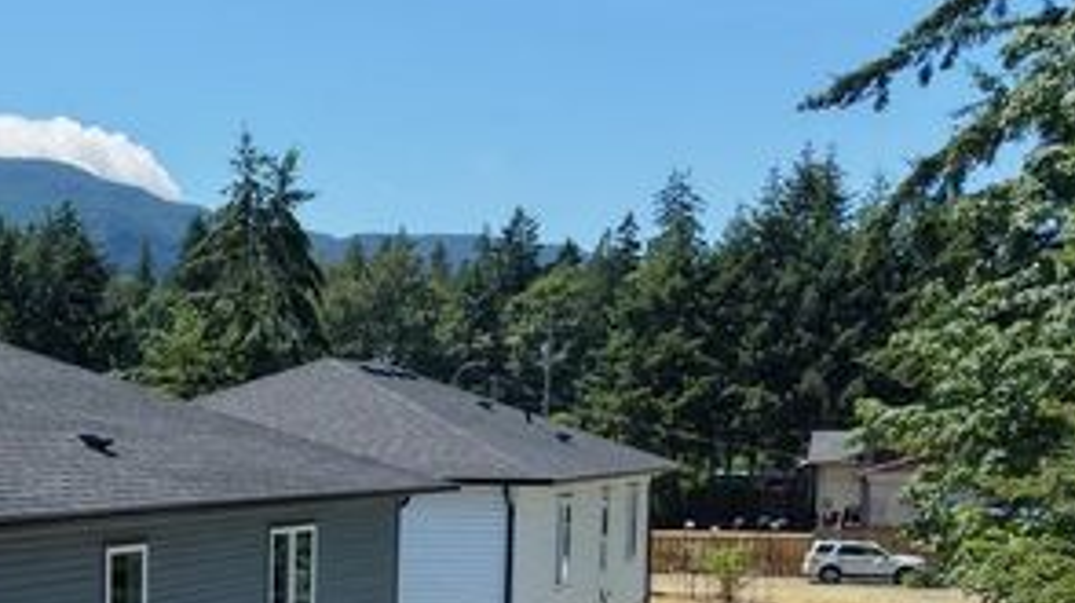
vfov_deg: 20.3
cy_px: 614
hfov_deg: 33.7
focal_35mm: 57
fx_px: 1624
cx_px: 22
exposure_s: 1/6400
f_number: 1.8
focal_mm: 8.67
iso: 460
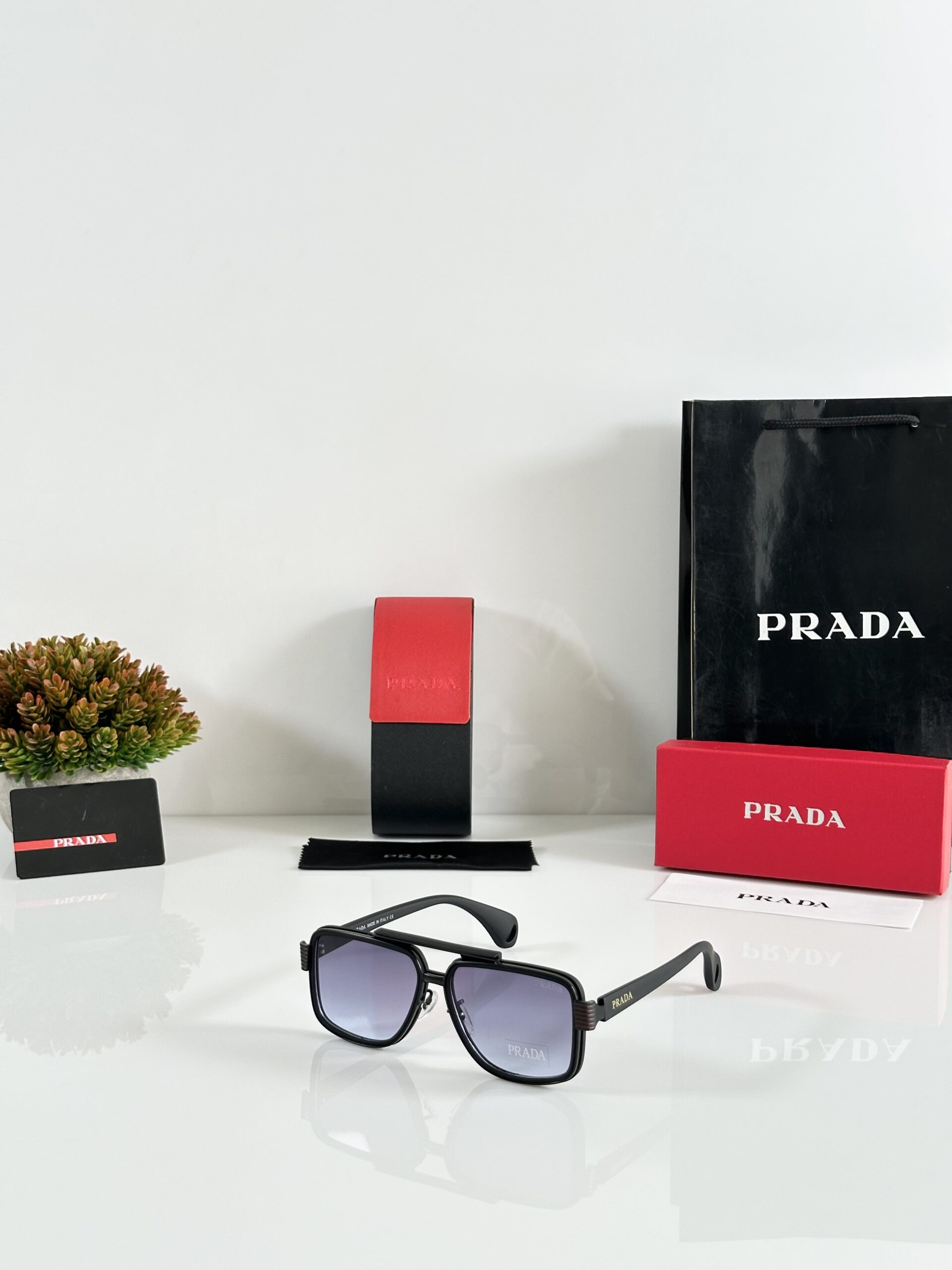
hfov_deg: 30.3
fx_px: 1760
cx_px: 476
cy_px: 635
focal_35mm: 48
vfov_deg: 39.7
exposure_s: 1/121
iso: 64
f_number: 1.78
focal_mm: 6.86
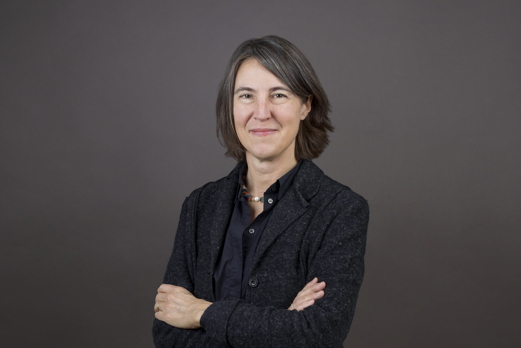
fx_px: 695
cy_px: 184
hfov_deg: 41.1
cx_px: 278
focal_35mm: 48
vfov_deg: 28.1
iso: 100
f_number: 8
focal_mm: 41
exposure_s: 1/160
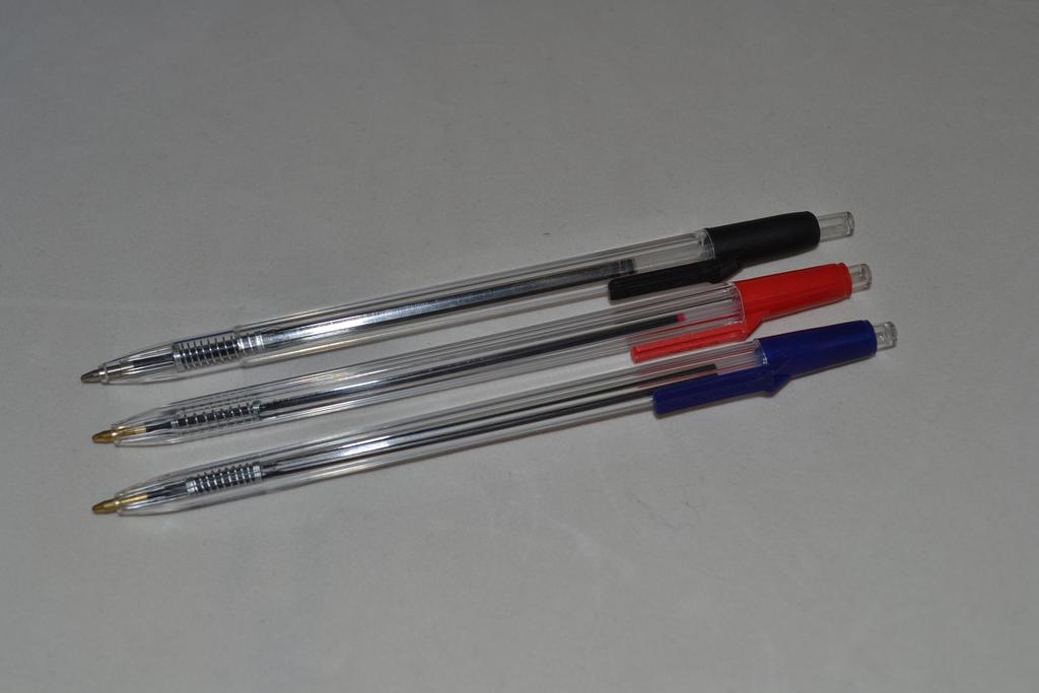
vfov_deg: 28.1
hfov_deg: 41.1
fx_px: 1385
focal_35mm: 48
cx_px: 520
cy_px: 346
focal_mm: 32
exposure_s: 1/60
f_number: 8
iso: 100
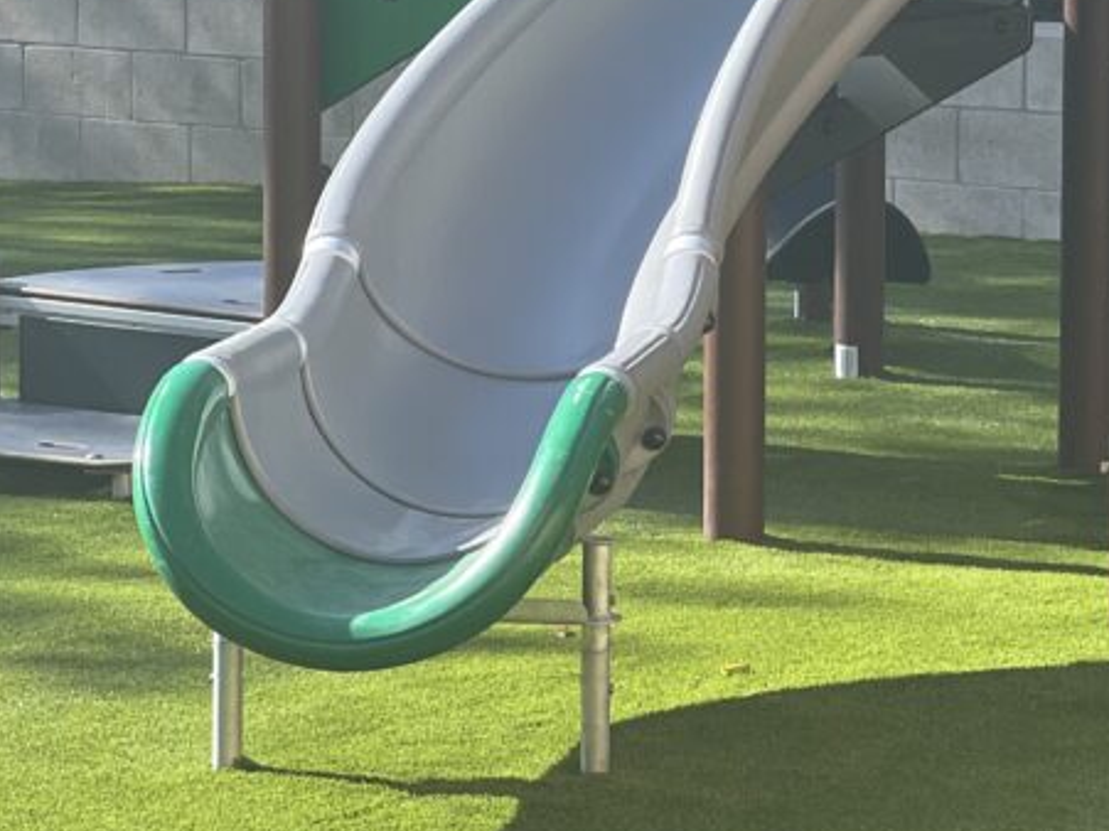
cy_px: 199
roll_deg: -1.4
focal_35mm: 182
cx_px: 1130
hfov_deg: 10.8
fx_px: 5829
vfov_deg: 8.1
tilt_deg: -6.0
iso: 25
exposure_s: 1/212
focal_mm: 9
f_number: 2.8
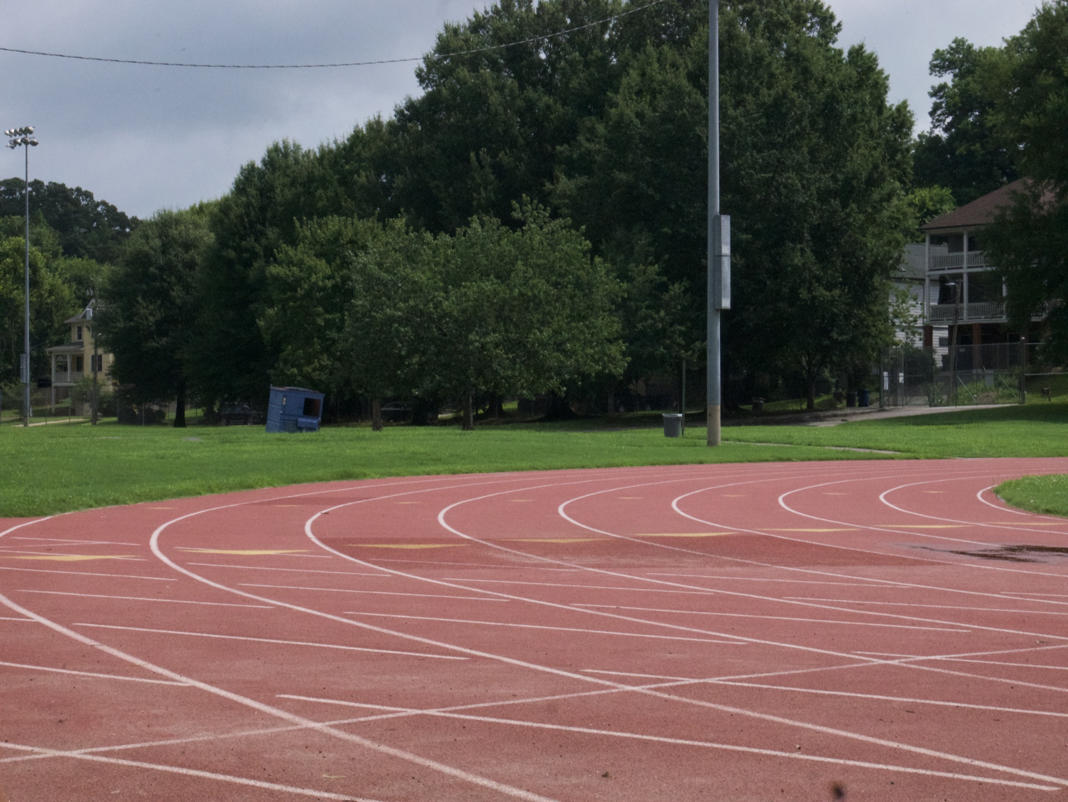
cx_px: 534
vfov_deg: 17.6
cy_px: 401
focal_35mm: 84
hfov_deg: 23.3
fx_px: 2592
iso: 3200
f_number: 22
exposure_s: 1/1600
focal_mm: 42
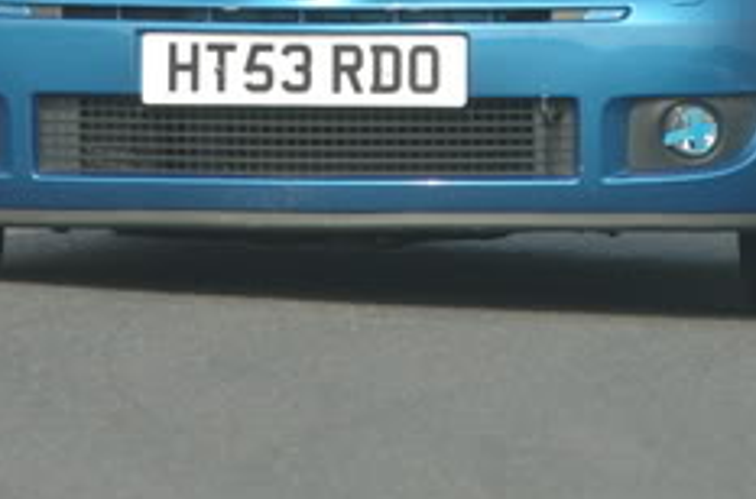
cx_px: 299
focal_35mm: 1730
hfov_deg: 1.2
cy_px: -123
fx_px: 36231
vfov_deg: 0.8
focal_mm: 420
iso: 200
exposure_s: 1/320
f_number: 7.1
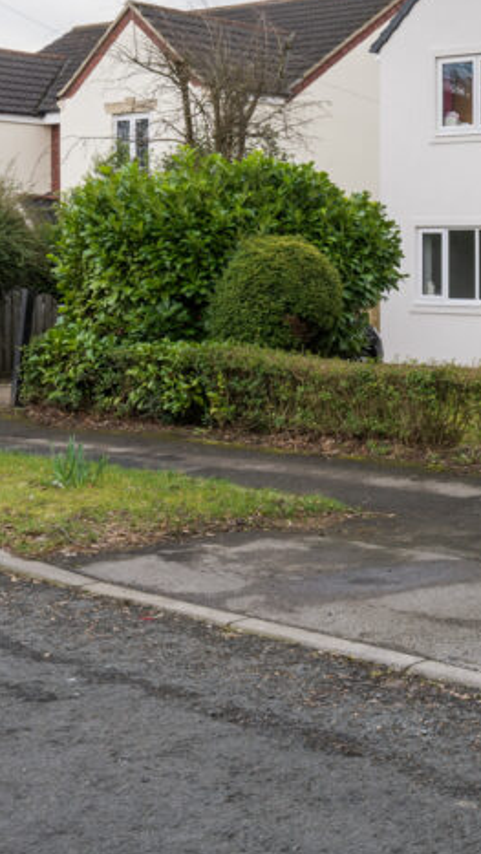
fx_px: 1269
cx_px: 757
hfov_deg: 18.5
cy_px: 260
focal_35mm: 56
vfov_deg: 36.7
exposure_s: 1/100
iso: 200
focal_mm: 24
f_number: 9
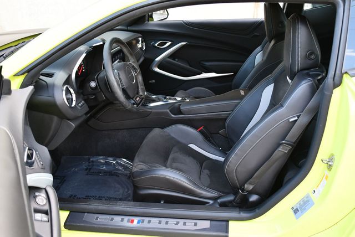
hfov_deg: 53.1
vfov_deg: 36.9
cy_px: 118
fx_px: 355
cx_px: 178
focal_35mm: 36
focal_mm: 18
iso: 800
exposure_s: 1/250
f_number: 3.5
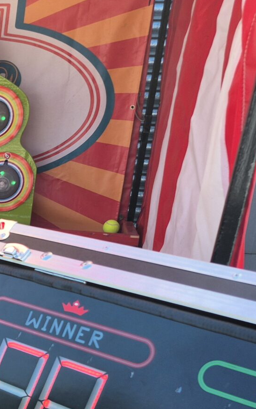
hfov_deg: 15.6
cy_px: 351
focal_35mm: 71
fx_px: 793
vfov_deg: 28.1
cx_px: -211
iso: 25
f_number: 1.8
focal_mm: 5.4
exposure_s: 1/298
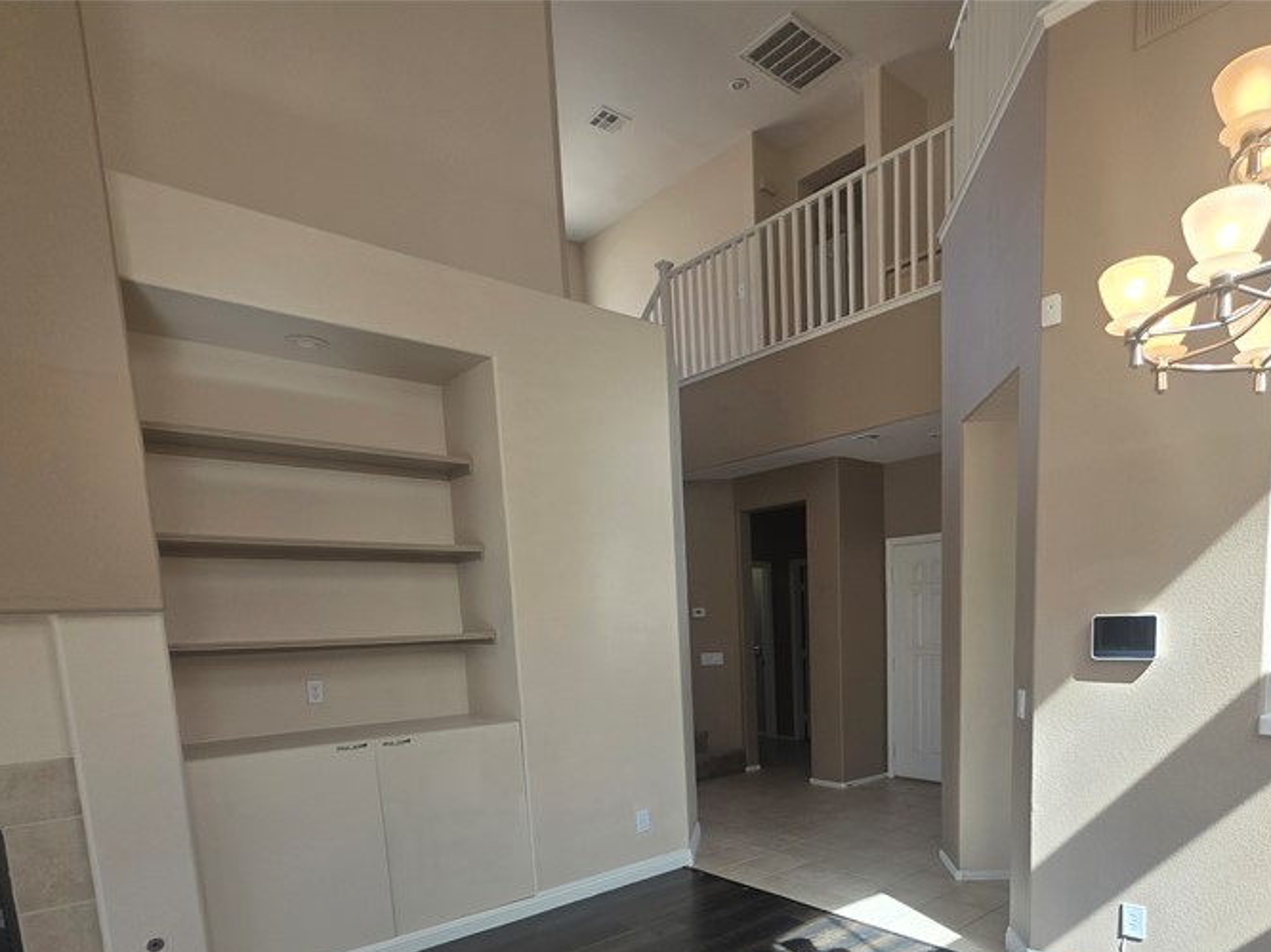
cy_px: 731
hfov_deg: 80.9
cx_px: 758
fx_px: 734
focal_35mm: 20
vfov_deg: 61.7
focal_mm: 2.2
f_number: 1.9
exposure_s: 1/120
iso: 40
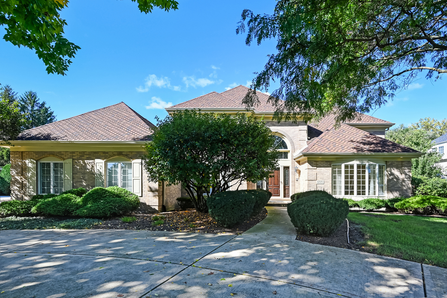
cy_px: 149
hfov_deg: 96.8
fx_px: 199
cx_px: 224
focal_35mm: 16
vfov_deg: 73.7
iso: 400
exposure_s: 1/400
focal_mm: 16
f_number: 8
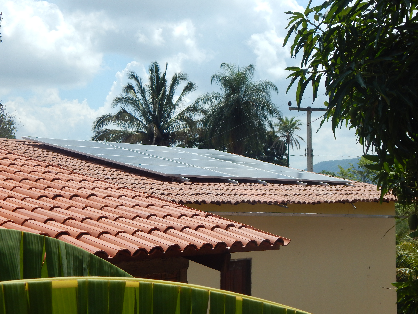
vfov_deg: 22.6
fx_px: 785
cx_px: 196
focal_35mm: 65
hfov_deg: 29.8
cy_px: 153
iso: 125
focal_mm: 10.9
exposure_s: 1/500
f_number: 7.9
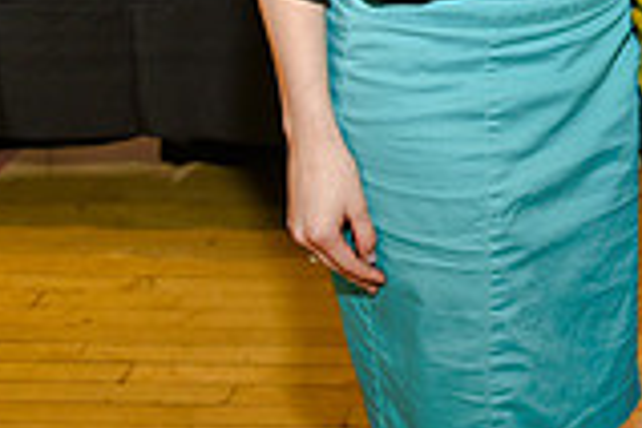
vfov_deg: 12.1
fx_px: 1890
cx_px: 719
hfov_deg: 18.5
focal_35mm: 106
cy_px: -297
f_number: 5
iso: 200
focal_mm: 29
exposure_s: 1/60
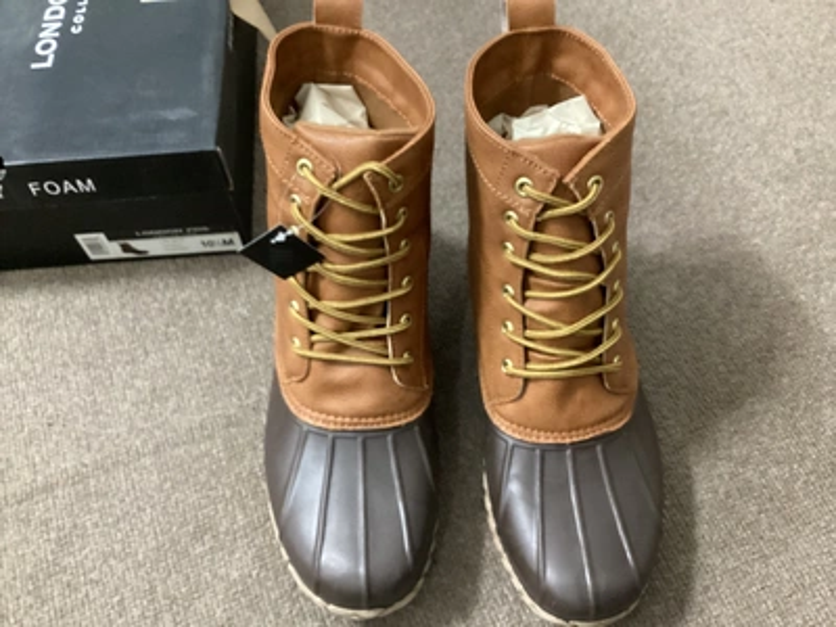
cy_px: 314
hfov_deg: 58.4
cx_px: 418
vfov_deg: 45.4
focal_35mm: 31
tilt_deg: -59.9
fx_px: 749
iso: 640
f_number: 2.4
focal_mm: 3.3
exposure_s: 1/30
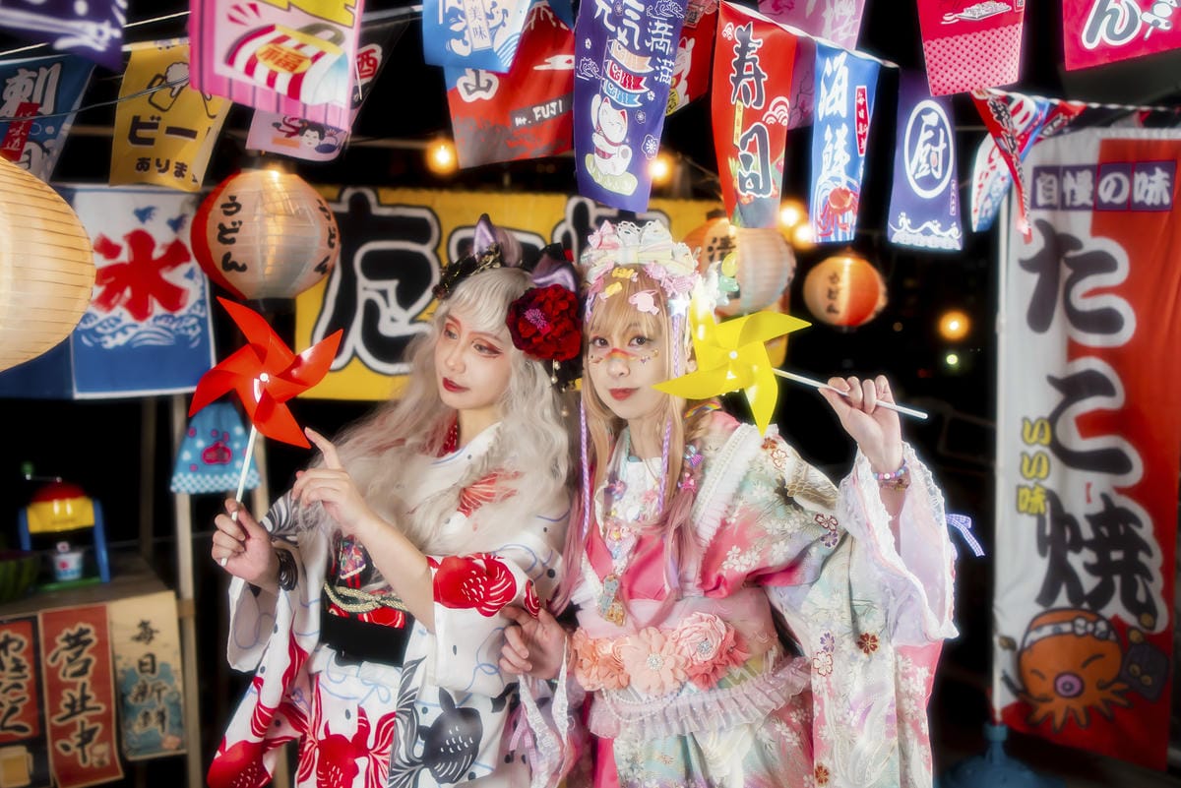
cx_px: 590
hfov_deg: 54.4
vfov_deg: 37.9
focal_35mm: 35
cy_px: 394
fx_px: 1149
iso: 400
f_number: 2.8
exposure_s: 1/200
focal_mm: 35
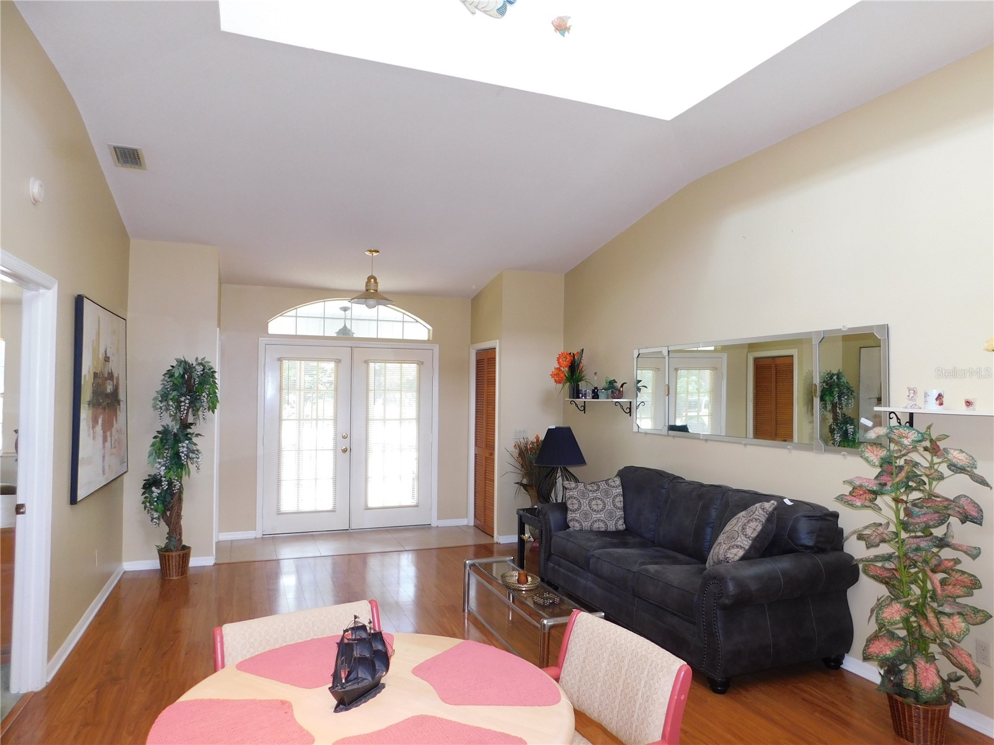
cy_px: 372
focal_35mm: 23
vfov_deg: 58.9
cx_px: 497
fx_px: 660
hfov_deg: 73.9
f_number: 3
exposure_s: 1/30
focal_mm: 4
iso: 160
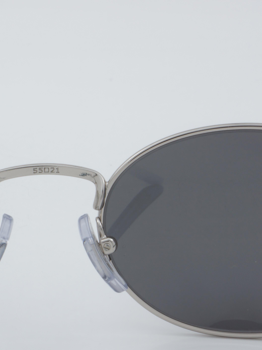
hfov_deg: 11.8
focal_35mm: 125
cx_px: 45
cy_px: 231
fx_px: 1261
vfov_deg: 15.7
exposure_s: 1/3
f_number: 32
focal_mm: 40
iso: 100
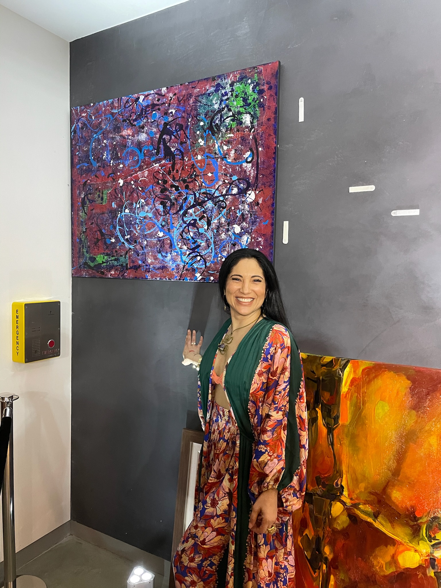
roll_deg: -0.5
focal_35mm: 26
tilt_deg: -2.7
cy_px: 294
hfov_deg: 53.1
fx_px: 442
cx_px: 220
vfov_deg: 67.3
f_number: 1.6
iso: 500
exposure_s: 1/59
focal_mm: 4.2
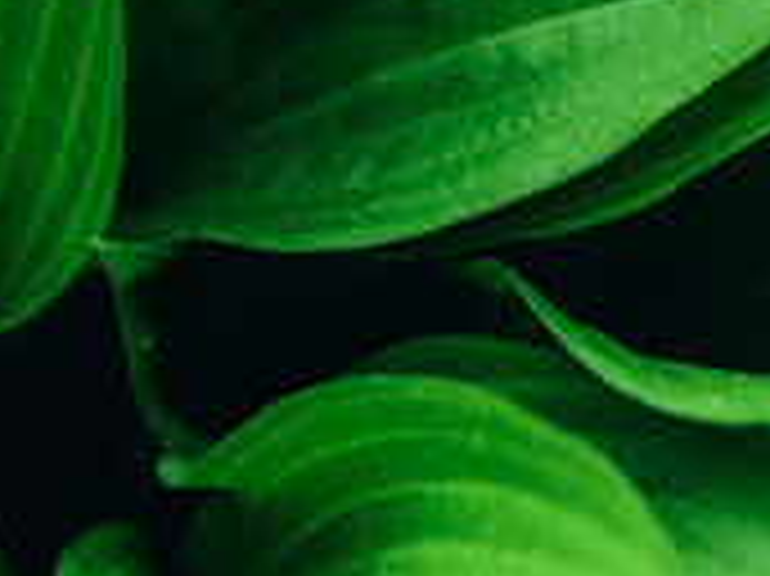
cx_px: -266
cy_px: 918
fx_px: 11625
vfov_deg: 2.8
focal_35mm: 523
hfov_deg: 3.8
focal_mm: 105
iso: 200
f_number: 3
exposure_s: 1/320
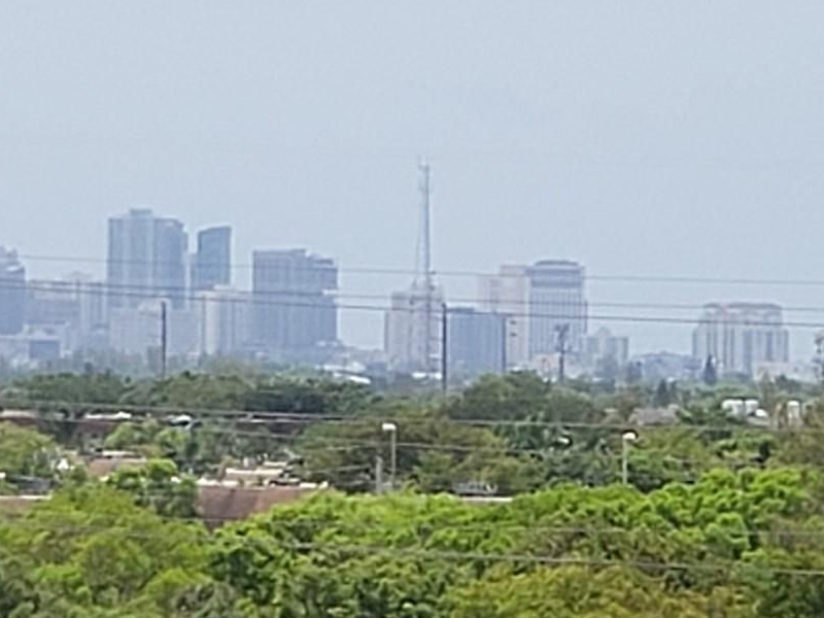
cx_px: 285
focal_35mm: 104
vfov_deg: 14.2
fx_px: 2476
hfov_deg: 18.9
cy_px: 360
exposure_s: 1/769
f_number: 2.4
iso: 32
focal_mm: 6
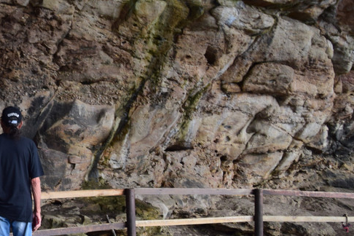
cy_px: 112
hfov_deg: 25.0
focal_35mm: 74
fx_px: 728
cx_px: -58
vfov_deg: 18.4
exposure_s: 1/160
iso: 400
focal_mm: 20
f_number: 9
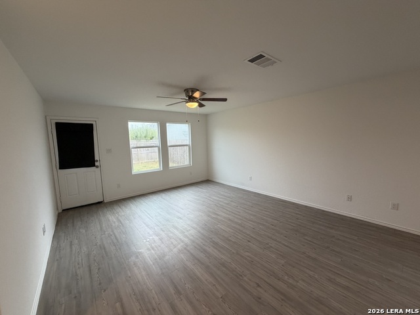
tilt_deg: -5.3
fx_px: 170
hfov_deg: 102.1
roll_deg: +2.2
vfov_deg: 85.7
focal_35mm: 14
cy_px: 158
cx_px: 210
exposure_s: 1/120
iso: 320
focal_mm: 2.22
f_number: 2.2
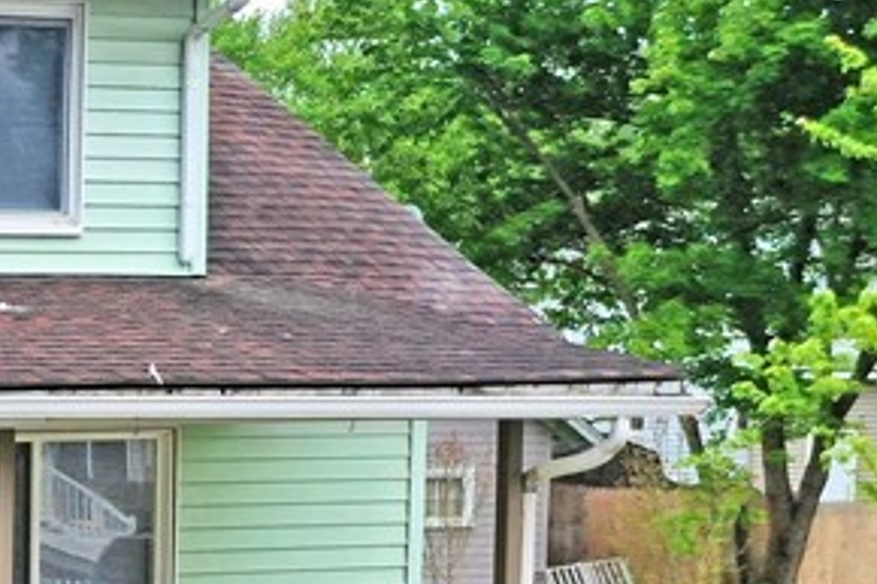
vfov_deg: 12.8
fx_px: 2556
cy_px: 608
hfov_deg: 17.1
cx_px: -538
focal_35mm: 105
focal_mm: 10.26
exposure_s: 1/200
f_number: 4.5
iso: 100
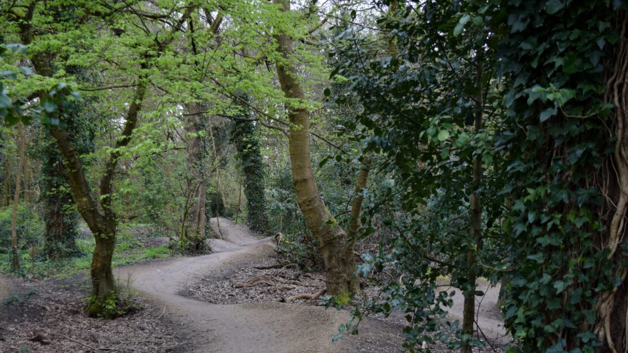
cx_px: 234
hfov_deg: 41.8
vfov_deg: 24.2
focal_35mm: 49
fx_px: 816
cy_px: 253
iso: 800
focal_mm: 24
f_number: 4
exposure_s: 1/800
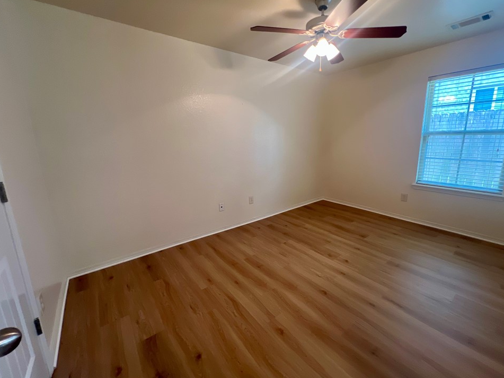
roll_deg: +1.5
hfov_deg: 102.0
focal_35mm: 14
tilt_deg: -11.8
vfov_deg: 85.6
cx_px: 266
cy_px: 181
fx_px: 204
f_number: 1.8
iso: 250
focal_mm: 1.57
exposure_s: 1/60
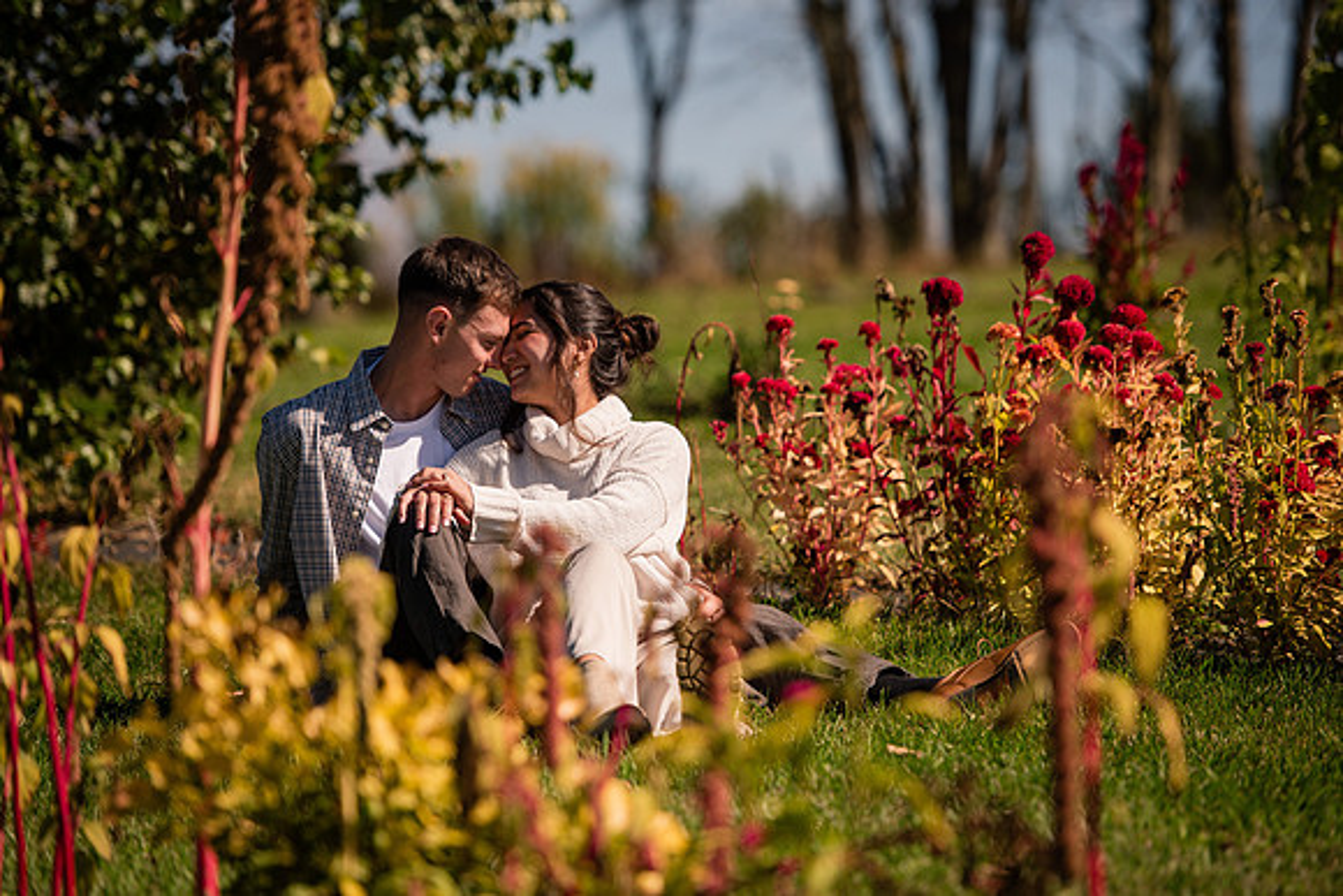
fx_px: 6157
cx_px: 672
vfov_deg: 8.3
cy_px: 448
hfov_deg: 12.4
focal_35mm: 165
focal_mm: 165
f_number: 3.2
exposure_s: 1/4000
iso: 100
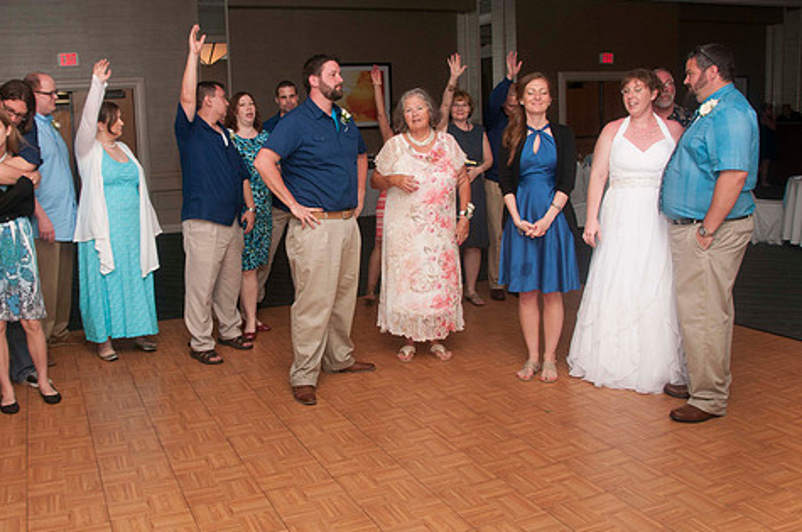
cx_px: 319
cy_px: 214
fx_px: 734
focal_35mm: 33
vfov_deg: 39.7
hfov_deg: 56.8
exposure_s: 1/60
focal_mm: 18
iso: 400
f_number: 5.6
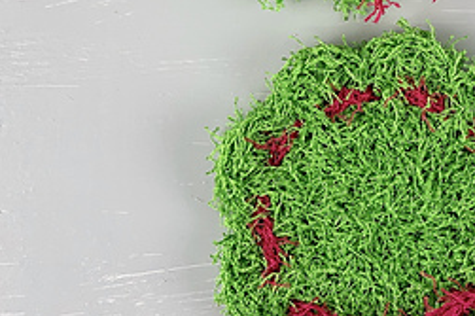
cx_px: 467
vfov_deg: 9.9
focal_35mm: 138
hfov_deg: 14.6
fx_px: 1820
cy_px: 28
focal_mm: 6
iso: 32
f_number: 2.4
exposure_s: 1/120
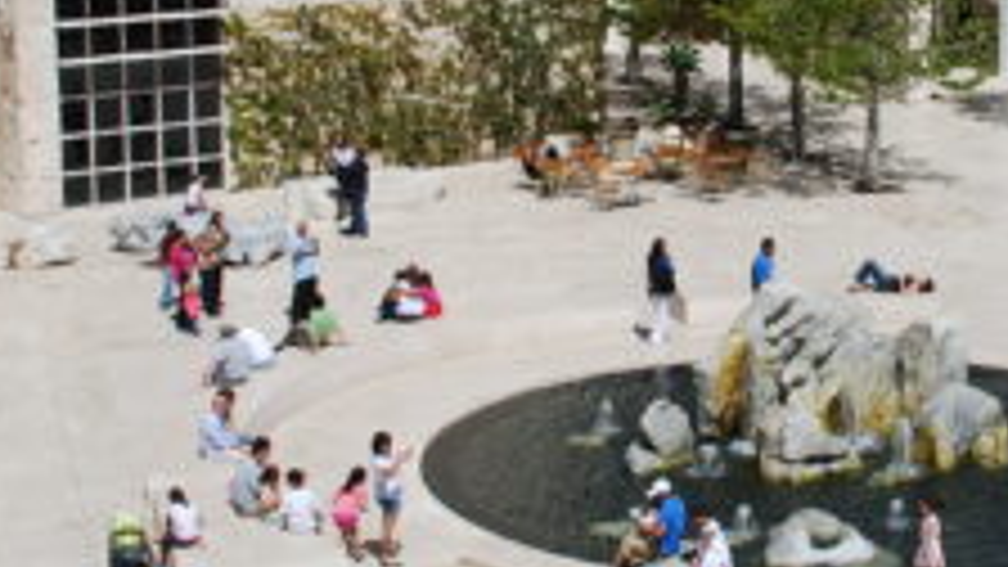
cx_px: 783
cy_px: 144
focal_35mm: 88
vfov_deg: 13.7
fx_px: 2352
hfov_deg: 23.9
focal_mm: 18
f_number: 10
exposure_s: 1/250
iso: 125
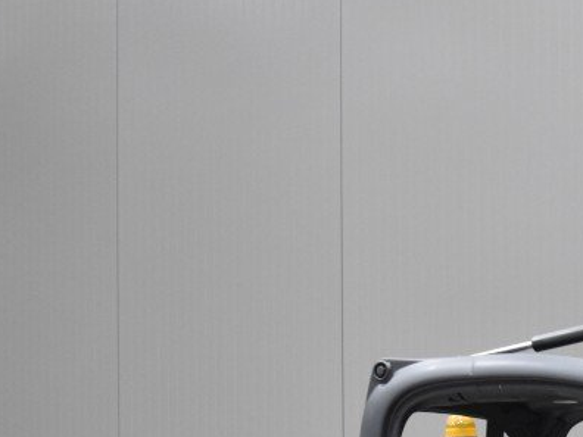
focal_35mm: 100
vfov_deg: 14.1
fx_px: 1692
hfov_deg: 18.5
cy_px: 571
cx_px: 710
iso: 1600
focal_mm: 23
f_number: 4
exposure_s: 1/50
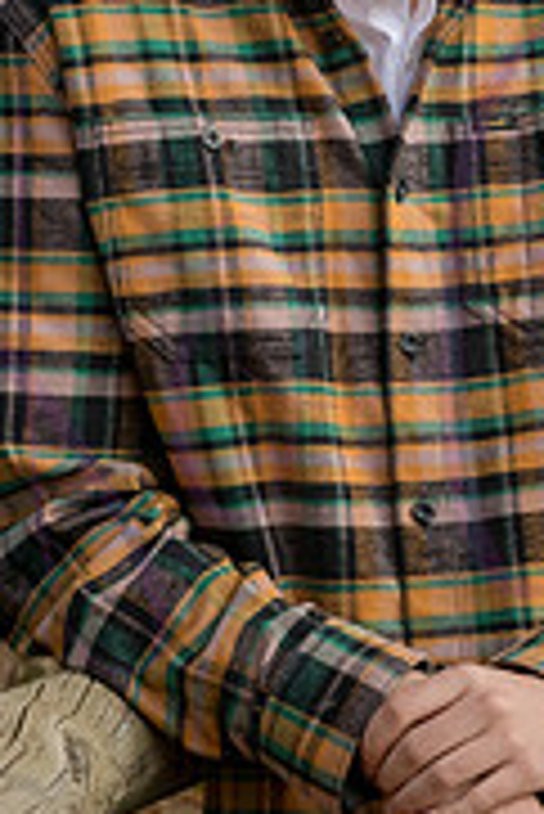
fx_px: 5610
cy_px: 85
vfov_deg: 8.3
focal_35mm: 248
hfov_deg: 5.6
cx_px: 351
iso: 400
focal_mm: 100
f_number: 10
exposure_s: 1/320
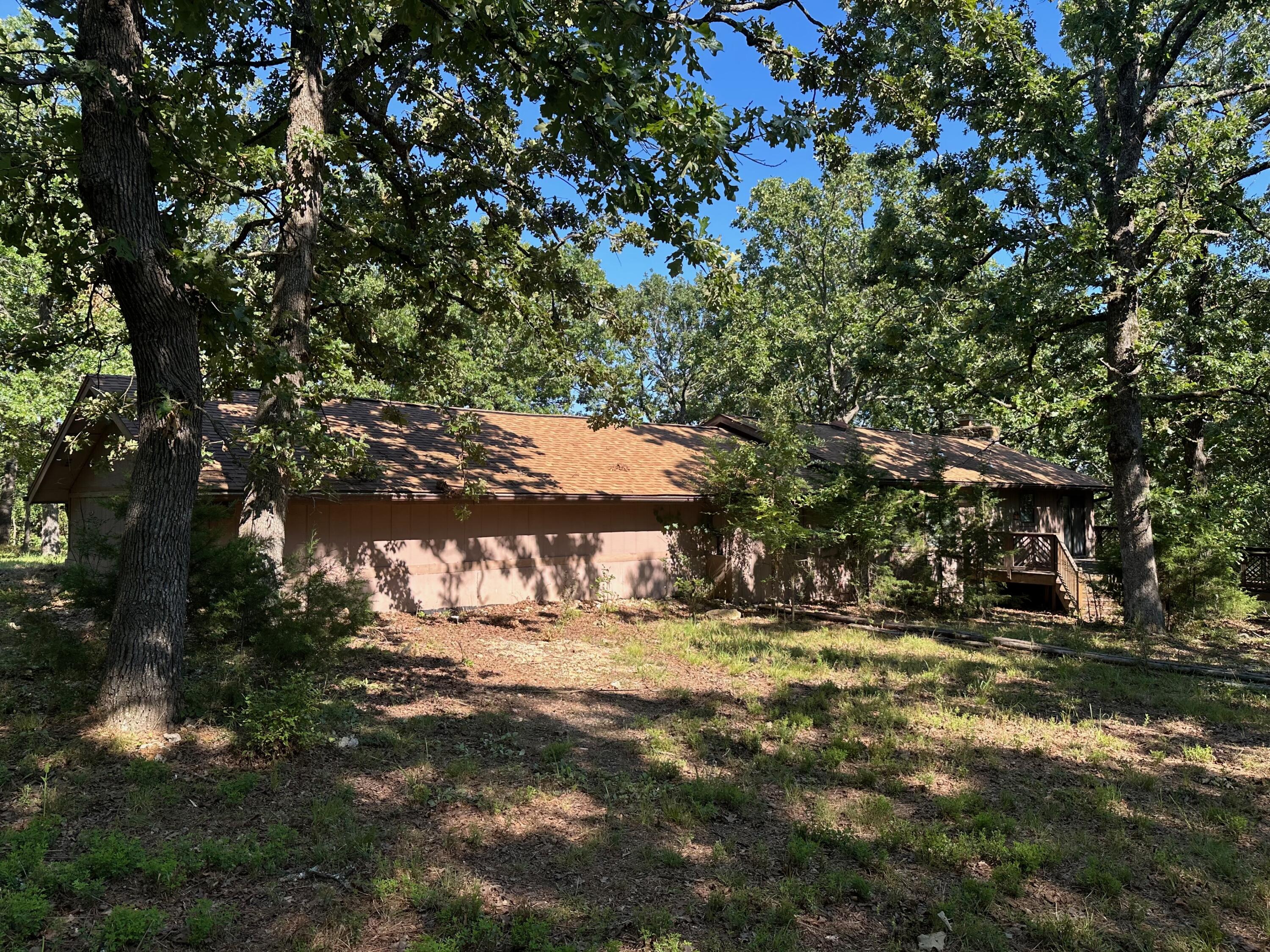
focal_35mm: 24
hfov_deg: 71.6
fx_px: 881
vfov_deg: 56.8
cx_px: 635
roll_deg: +0.2
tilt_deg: +1.3
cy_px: 476
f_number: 1.78
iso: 80
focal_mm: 6.86
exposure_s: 1/989
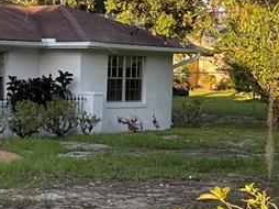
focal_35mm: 105
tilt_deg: -1.6
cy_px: 82
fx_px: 845
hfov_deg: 16.4
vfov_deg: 14.1
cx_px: -187
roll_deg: -1.2
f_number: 1.6
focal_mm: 5.1
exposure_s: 1/404
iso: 50
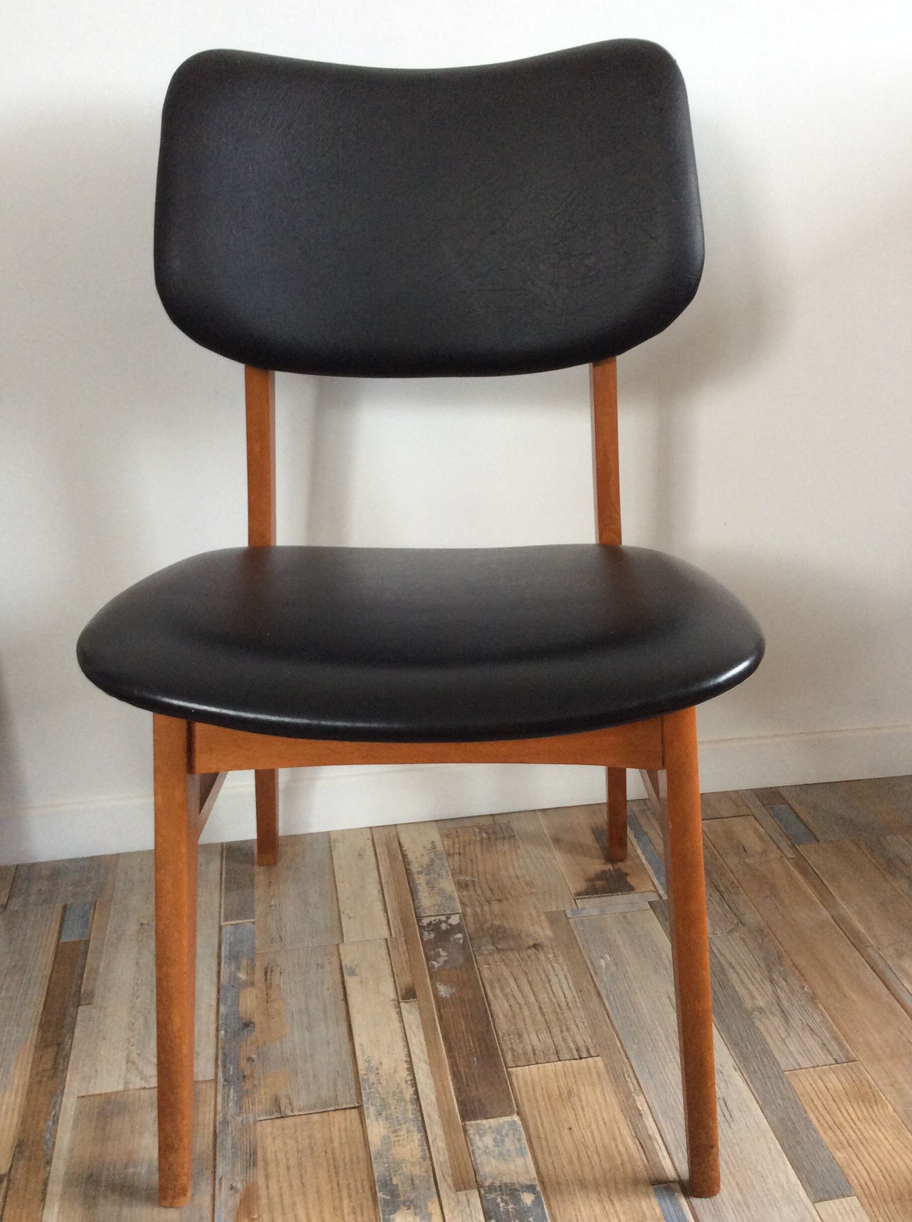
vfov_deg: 54.0
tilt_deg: -20.8
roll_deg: +1.6
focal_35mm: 34
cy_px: 607
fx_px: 1198
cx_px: 458
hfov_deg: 41.7
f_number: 2.4
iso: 80
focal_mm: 3.3
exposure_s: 1/25
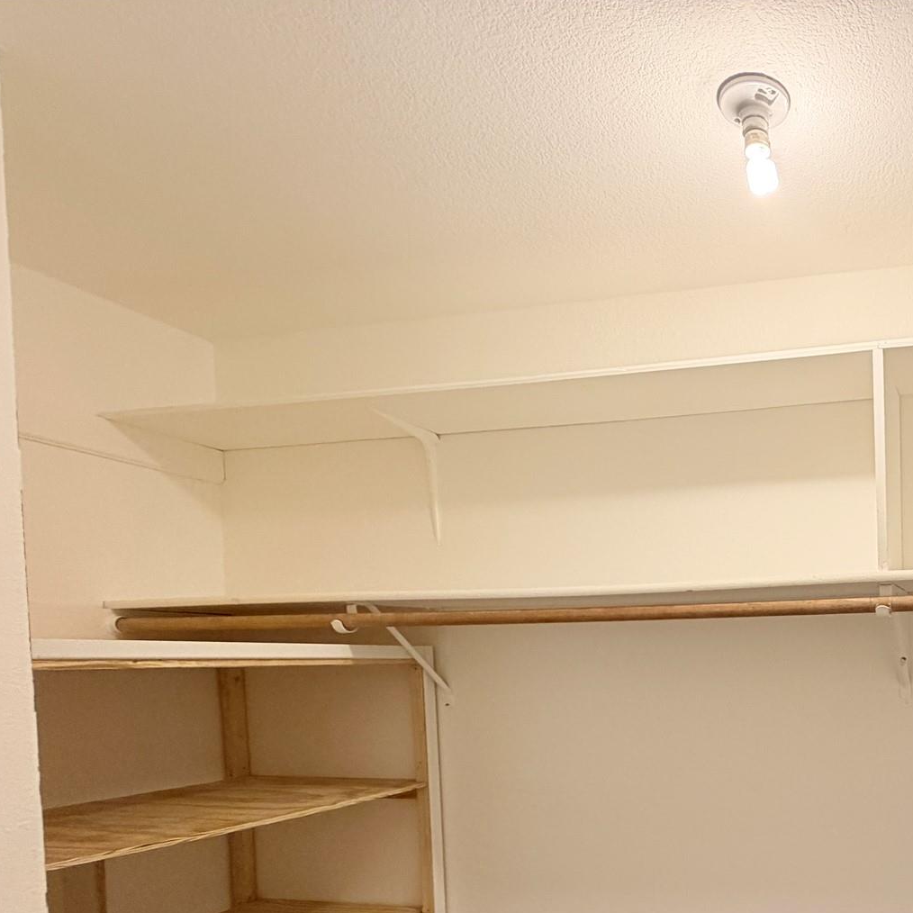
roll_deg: +1.2
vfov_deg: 59.5
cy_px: 688
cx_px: 854
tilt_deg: -2.6
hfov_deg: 53.4
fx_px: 746
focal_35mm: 25
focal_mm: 2.22
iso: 200
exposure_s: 1/60
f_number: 2.2
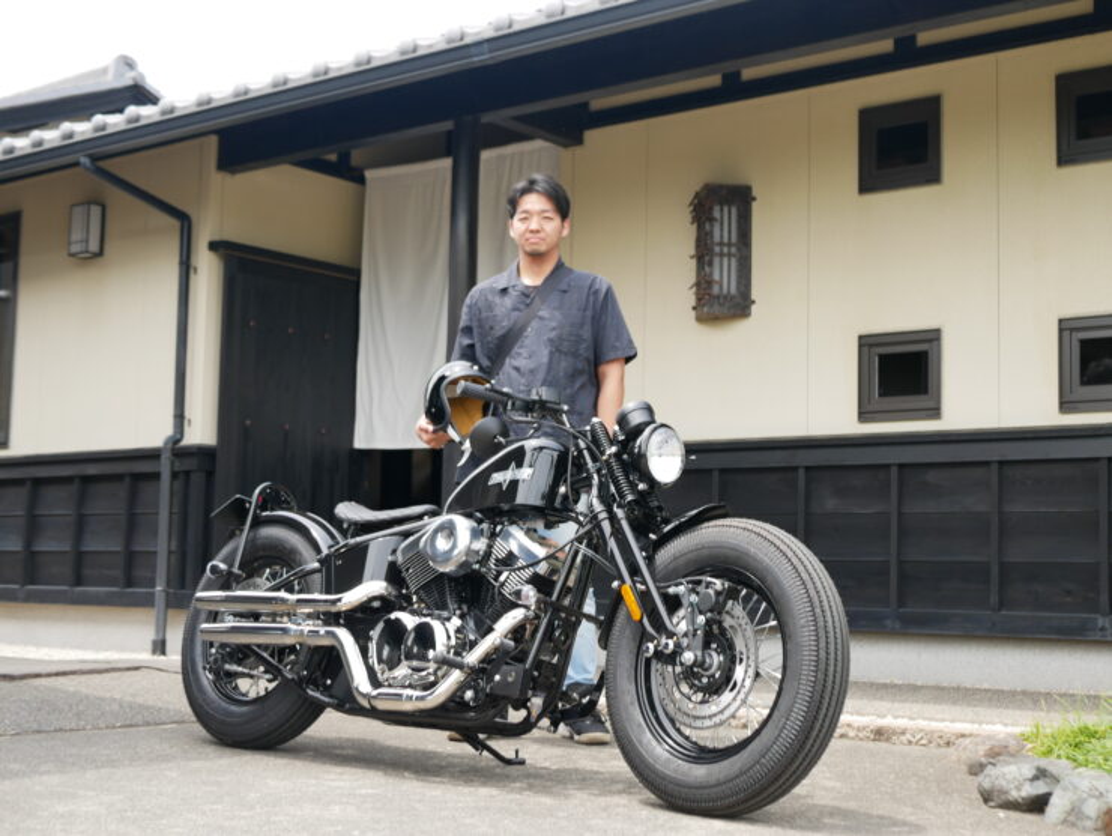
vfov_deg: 29.1
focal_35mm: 50
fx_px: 1607
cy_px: 418
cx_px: 556
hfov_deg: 38.2
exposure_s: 1/400
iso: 200
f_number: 3.5
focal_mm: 25
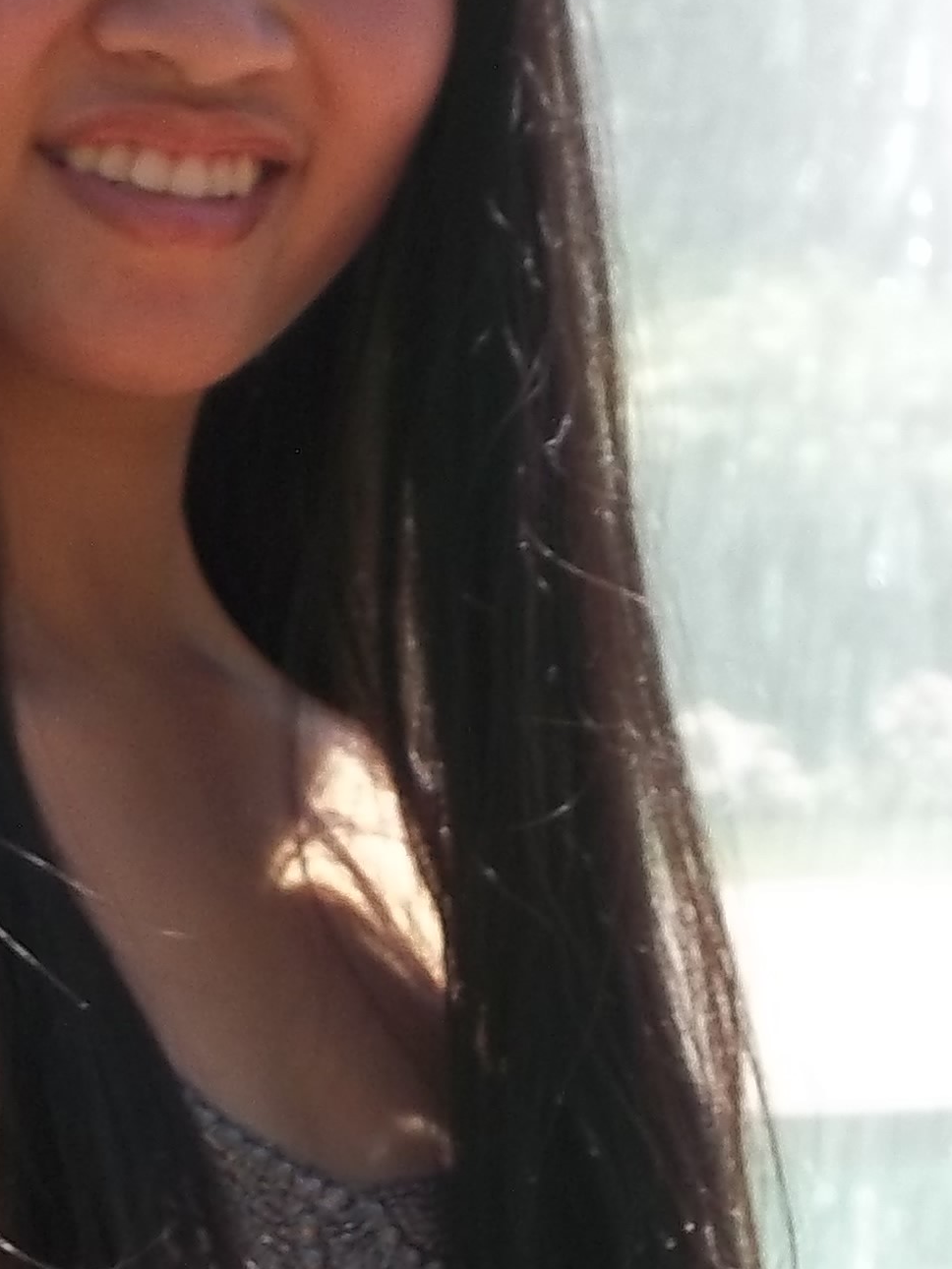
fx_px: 11510
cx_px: 277
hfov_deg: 4.7
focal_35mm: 314
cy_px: 558
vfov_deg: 6.3
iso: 80
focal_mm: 24.5
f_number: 5.9
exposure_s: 1/100
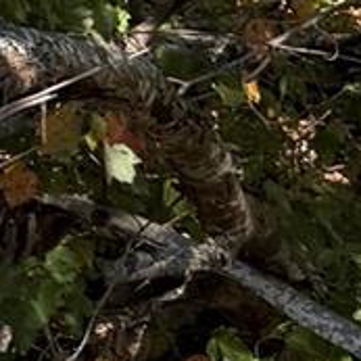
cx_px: -503
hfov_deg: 8.5
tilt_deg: +15.2
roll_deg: -3.1
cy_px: -384
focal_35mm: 188
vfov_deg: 8.7
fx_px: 2218
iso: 80
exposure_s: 1/813
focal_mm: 6.76
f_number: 1.78
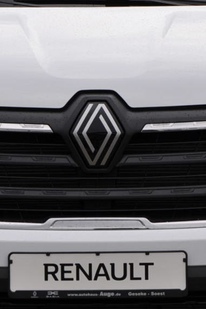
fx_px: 2695
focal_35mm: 314
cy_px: 119
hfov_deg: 4.4
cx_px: 97
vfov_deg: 6.6
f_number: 7.1
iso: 200
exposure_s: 1/200
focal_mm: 66
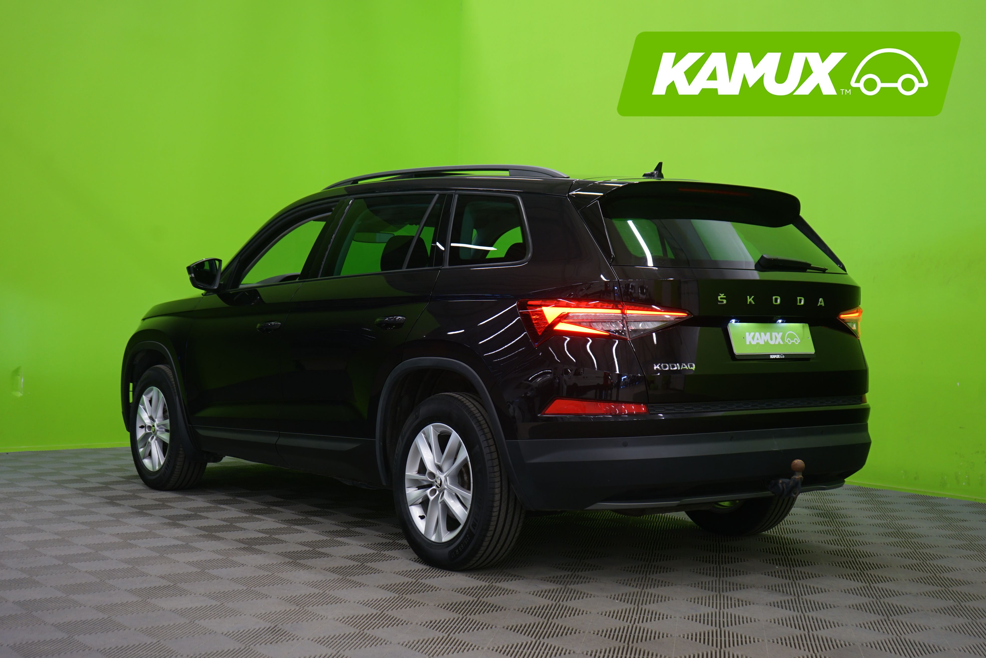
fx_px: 1342
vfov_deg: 27.5
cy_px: 329
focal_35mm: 49
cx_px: 493
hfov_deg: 40.3
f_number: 5
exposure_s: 1/8
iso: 400
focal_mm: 49
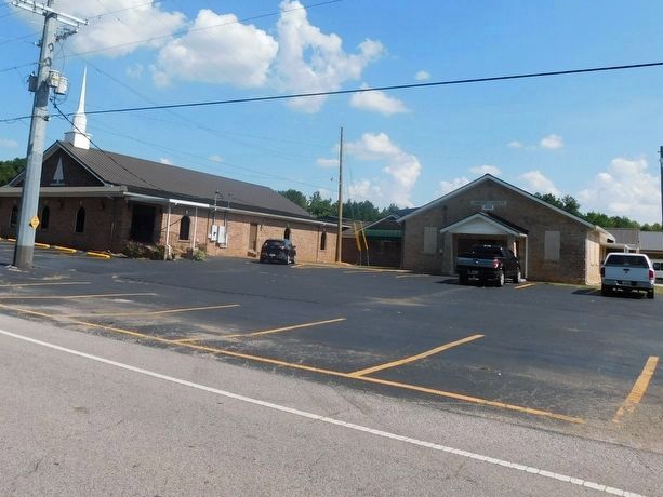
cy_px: 177
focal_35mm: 30
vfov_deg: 46.3
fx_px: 575
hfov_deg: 59.8
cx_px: 294
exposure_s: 1/640
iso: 125
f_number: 6
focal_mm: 4
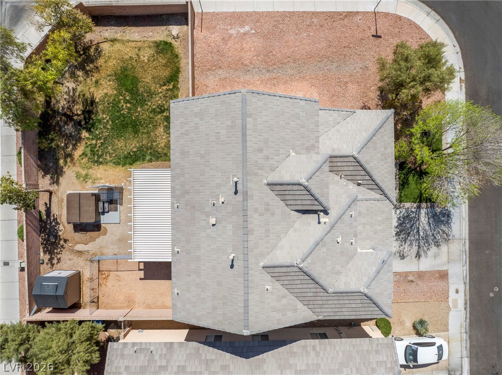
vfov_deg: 56.7
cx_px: 251
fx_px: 348
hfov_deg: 71.6
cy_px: 188
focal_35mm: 24
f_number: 2.8
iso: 100
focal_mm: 12.29
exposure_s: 1/320
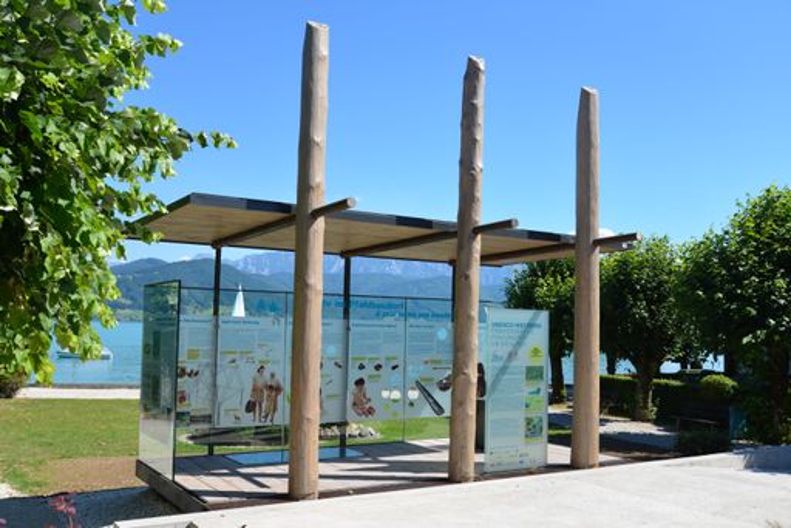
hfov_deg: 55.8
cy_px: 264
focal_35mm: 34
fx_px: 747
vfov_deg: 38.9
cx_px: 396
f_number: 8
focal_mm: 34
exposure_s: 1/250
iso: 140
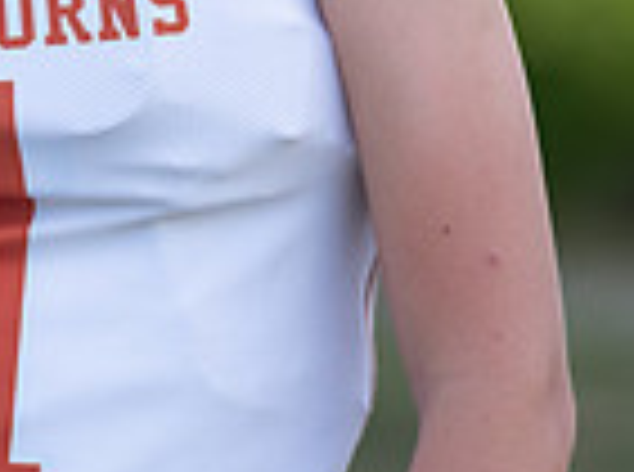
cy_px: -188
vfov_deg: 2.2
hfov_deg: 3.0
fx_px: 12276
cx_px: 28
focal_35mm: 672
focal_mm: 146
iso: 100
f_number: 2.8
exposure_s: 1/400
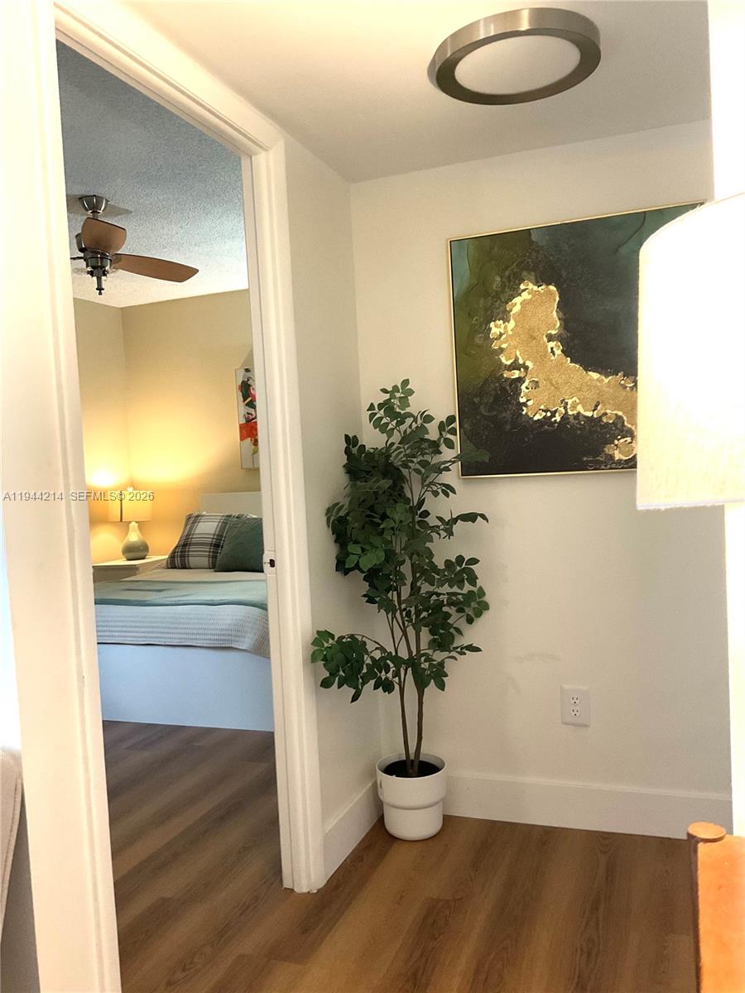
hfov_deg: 48.2
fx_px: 832
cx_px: 372
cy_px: 496
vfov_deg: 61.7
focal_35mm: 29
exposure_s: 1/40
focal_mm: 3
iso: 200
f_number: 1.8
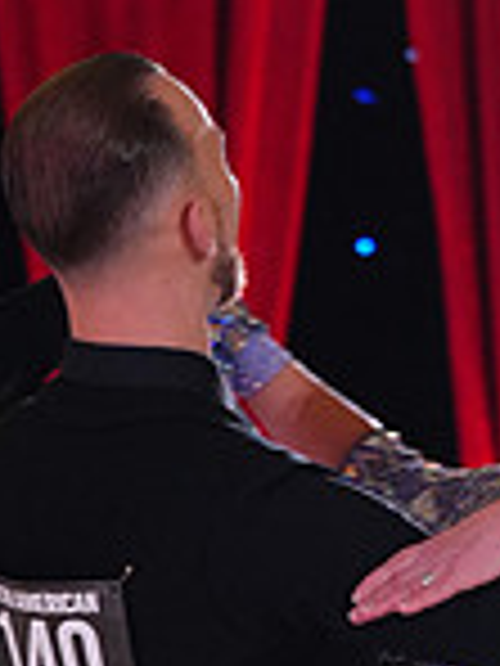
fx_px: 8589
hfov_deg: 3.3
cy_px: 1084
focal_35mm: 446
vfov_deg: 4.4
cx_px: 394
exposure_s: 1/250
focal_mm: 118
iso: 2500
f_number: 4.5
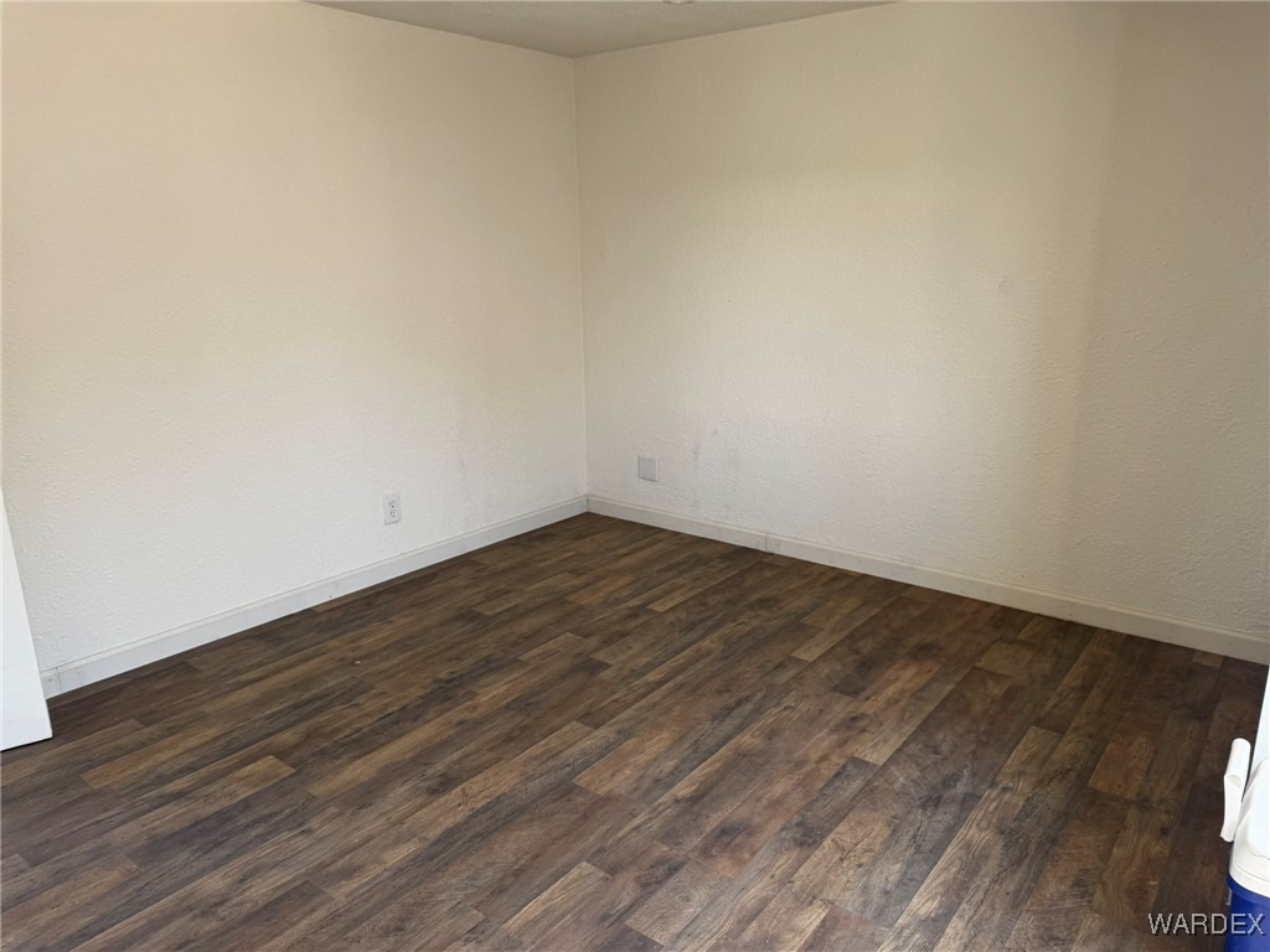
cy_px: 476
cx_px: 635
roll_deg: -1.8
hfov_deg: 71.6
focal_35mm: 24
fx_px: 881
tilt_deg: -12.4
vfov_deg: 56.8
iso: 80
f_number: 1.78
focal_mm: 6.76
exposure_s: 1/200
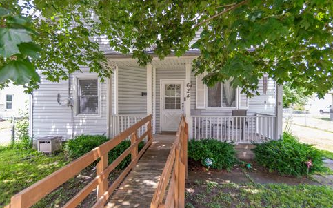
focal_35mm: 19
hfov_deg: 88.0
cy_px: 111
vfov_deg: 62.2
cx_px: 169
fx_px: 172
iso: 50
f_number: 4.5
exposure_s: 1/40
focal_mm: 18
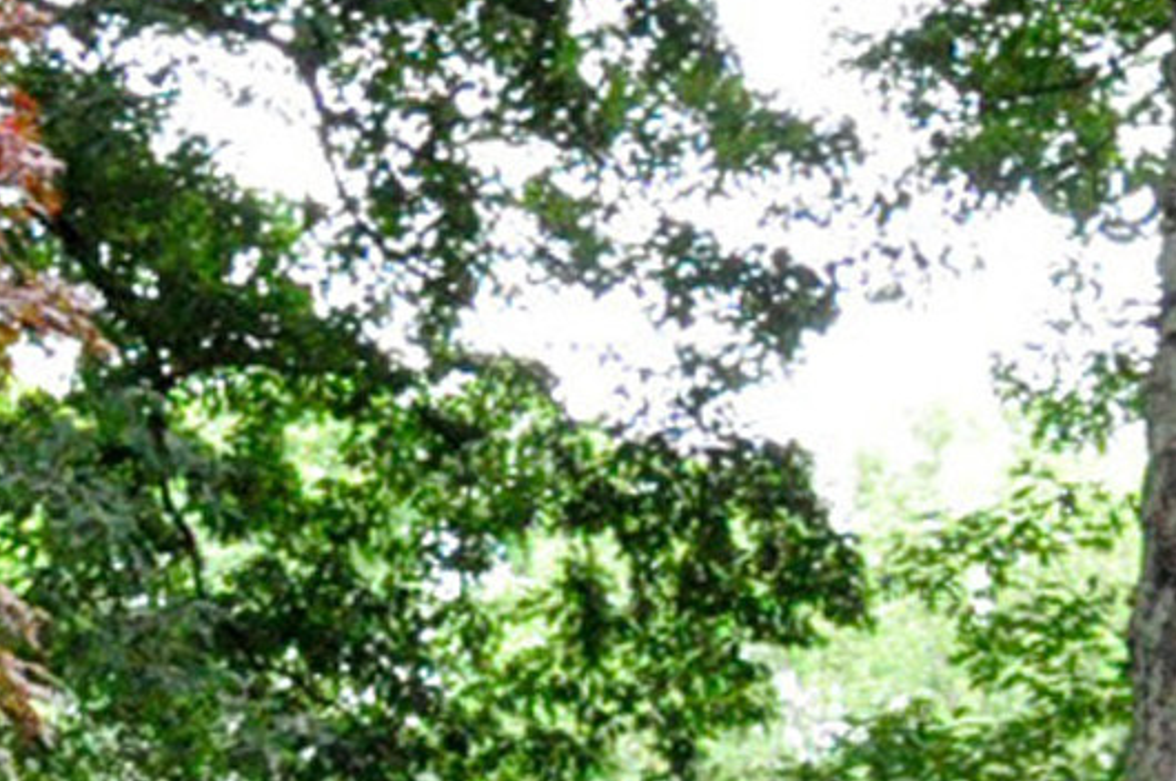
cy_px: 1980
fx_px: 5351
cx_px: 377
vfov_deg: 7.7
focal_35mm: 164
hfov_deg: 12.5
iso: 3200
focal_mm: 20
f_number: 8
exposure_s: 1/50
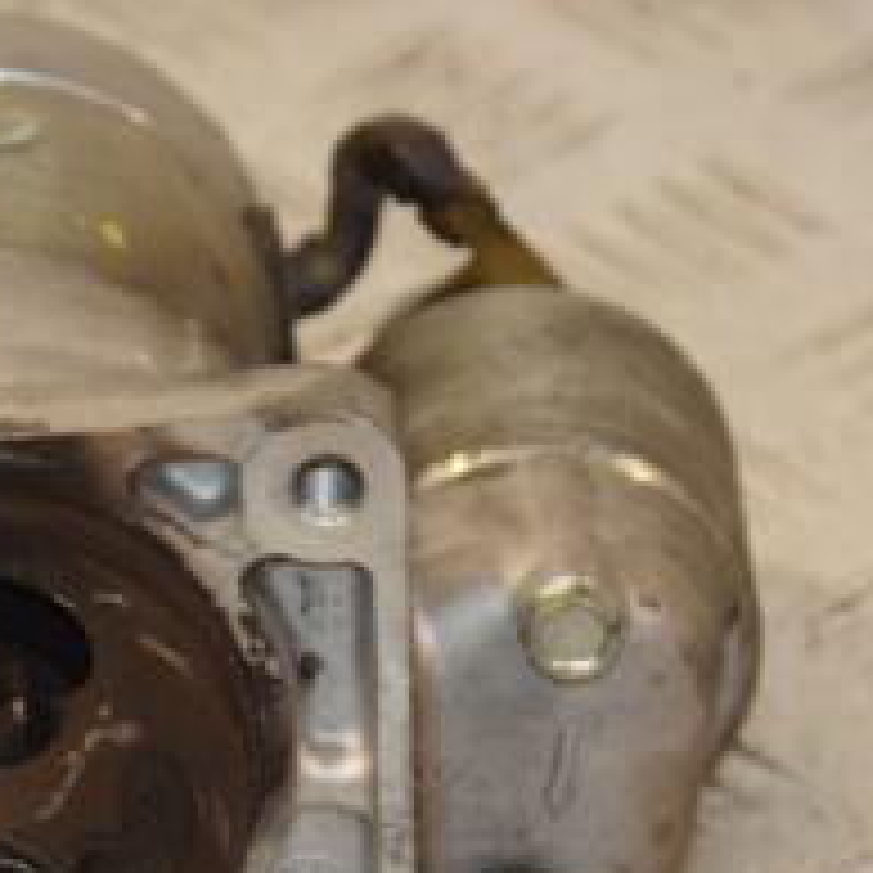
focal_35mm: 334
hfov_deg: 5.2
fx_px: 9539
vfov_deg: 5.2
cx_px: 356
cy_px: 680
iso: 800
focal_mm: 85
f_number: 6.3
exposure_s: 1/200
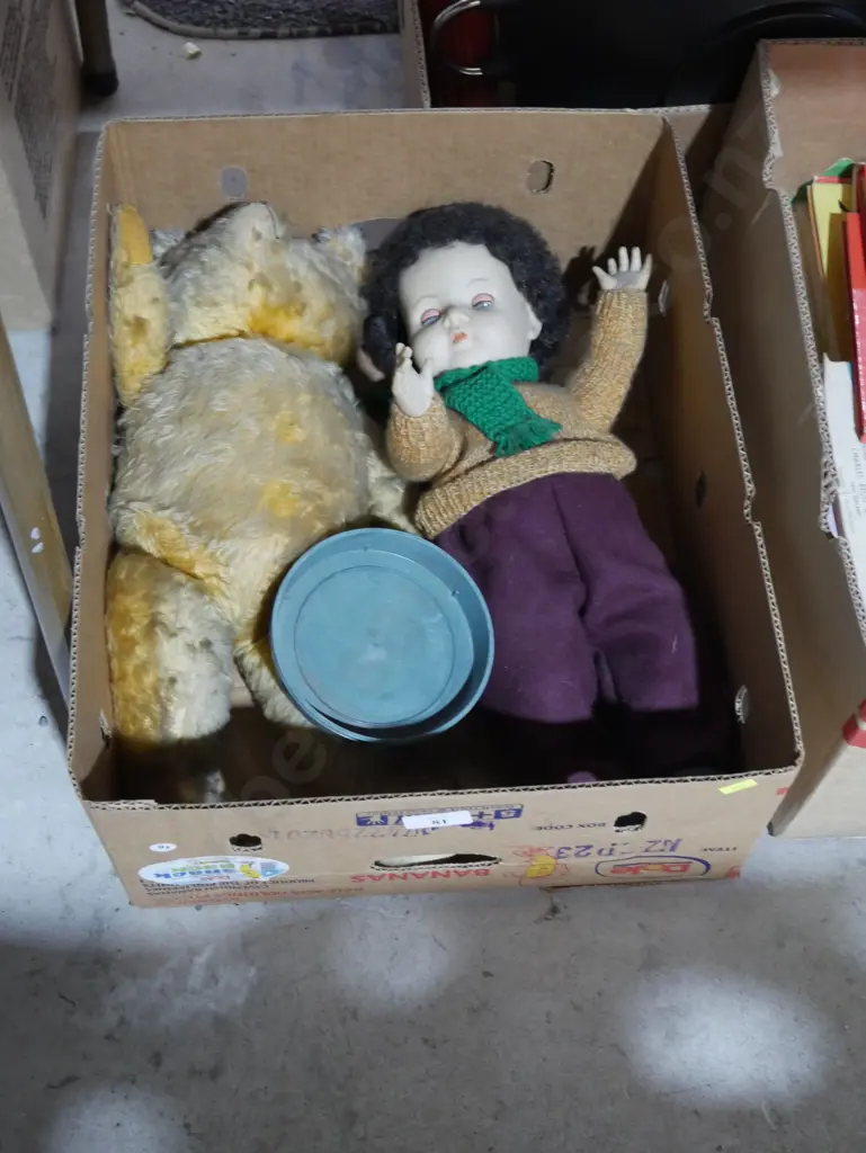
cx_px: 433
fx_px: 1533
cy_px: 576
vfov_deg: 41.2
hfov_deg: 31.5
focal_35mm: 46
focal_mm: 23
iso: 2500
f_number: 5.1
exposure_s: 1/60
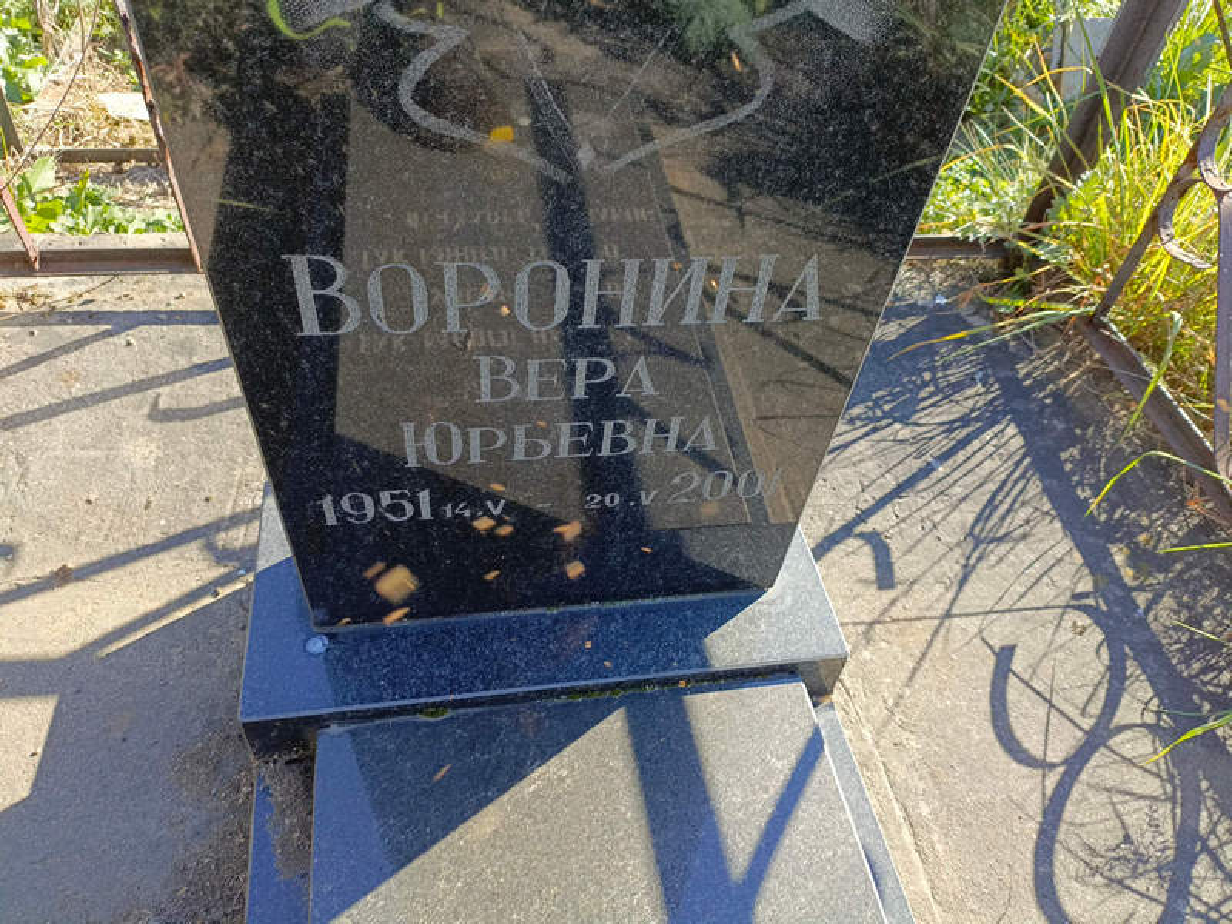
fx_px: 890
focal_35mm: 25
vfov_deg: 54.9
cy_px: 462
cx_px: 616
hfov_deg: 69.4
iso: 112
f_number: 1.69
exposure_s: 1/205
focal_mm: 4.76
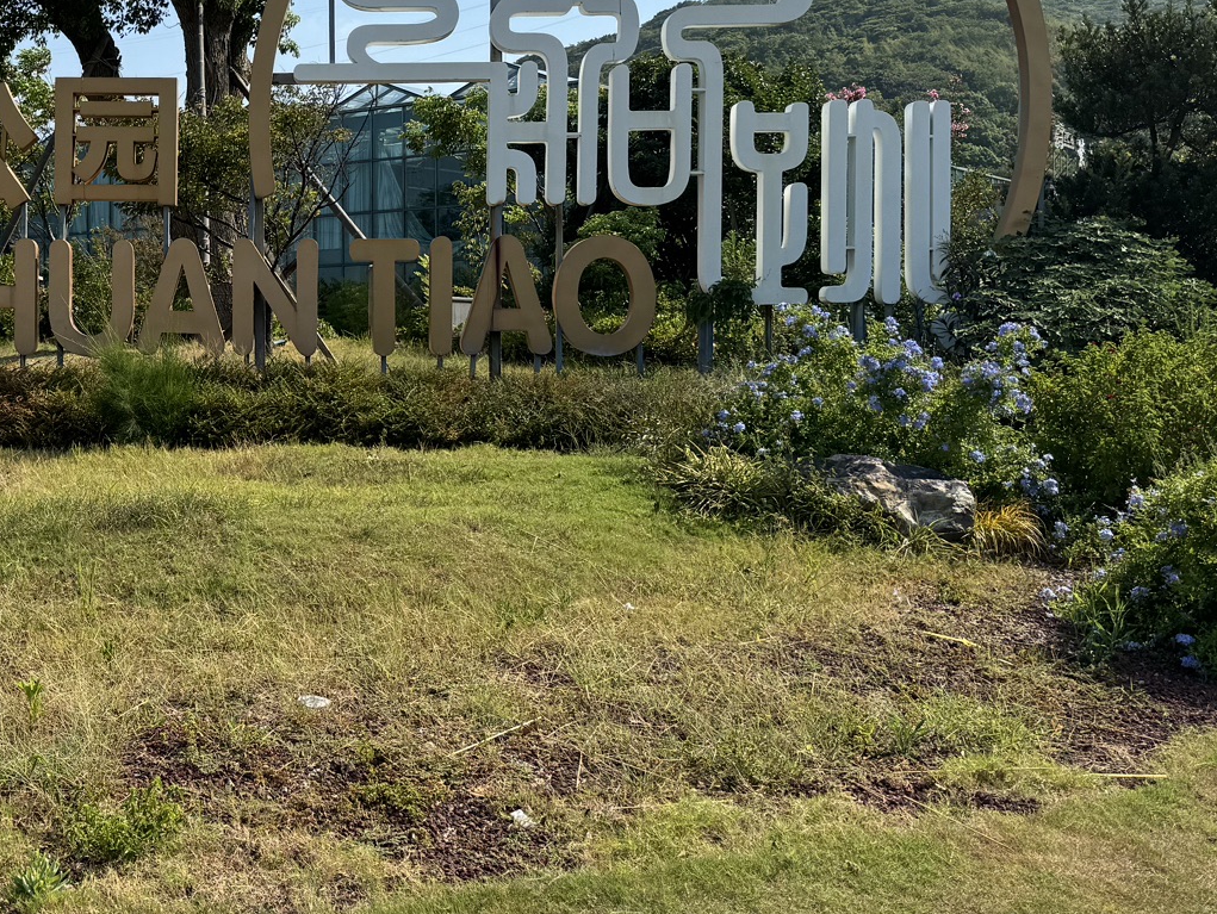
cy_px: 353
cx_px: 206
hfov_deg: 38.5
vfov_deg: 30.8
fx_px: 1653
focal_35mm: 47
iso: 80
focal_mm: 6.76
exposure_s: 1/4310
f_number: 1.78
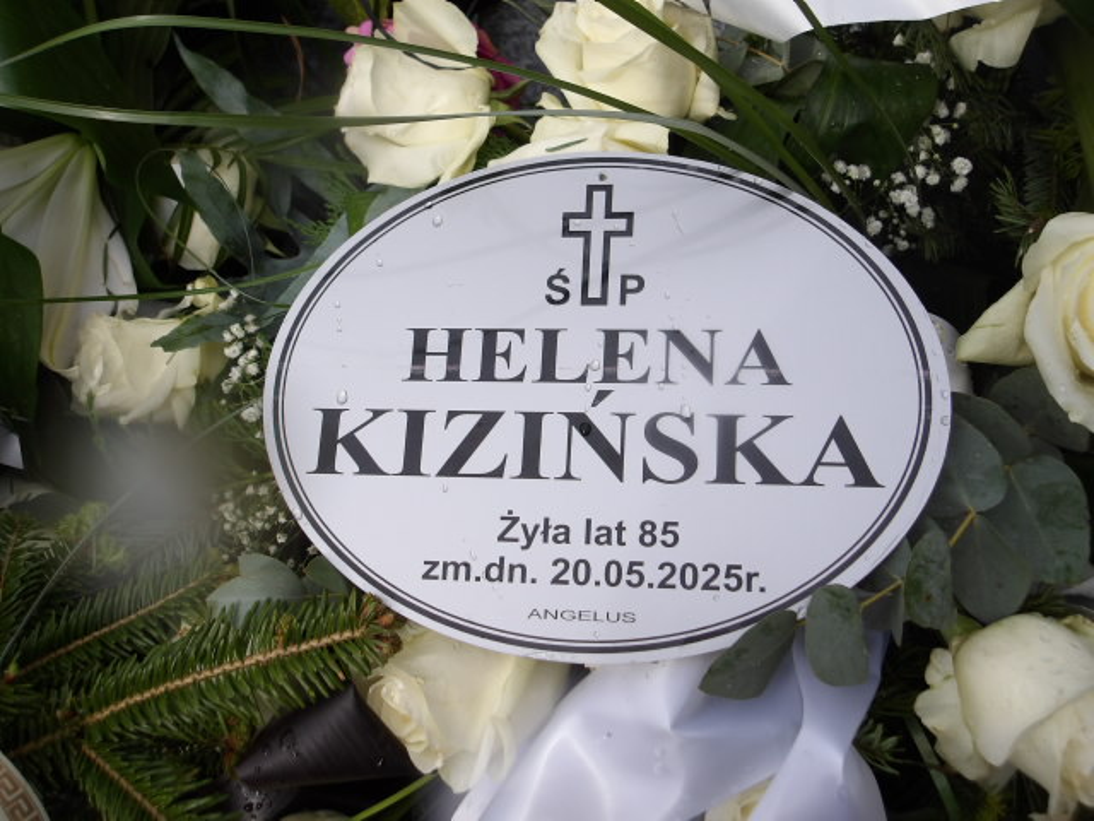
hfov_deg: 54.0
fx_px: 1075
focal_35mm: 34
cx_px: 547
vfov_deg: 41.8
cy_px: 410
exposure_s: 1/711
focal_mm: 6.1
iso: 100
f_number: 3.3
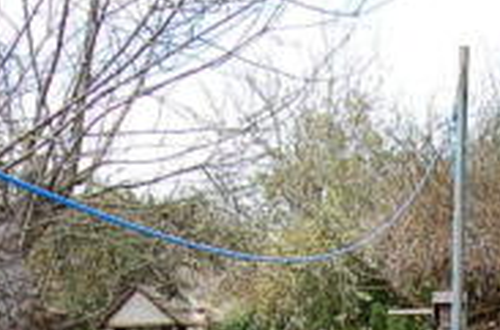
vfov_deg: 13.0
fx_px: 1344
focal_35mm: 97
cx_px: 481
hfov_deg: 20.5
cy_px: 537
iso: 200
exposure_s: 1/200
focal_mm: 18
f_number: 7.1
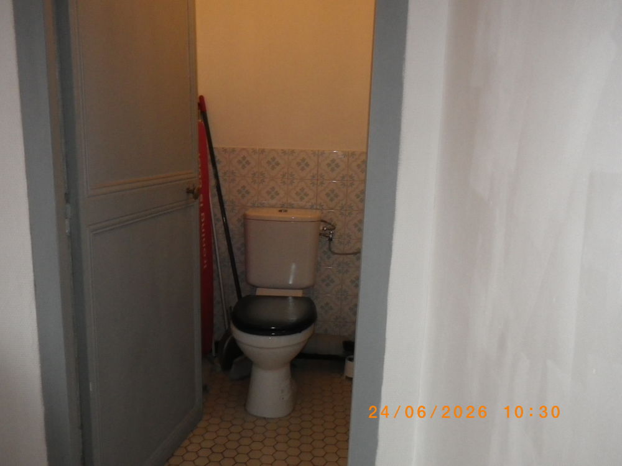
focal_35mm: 28
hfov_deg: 63.4
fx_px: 503
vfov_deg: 49.7
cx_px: 311
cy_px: 233
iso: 400
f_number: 3.5
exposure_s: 1/50
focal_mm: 5
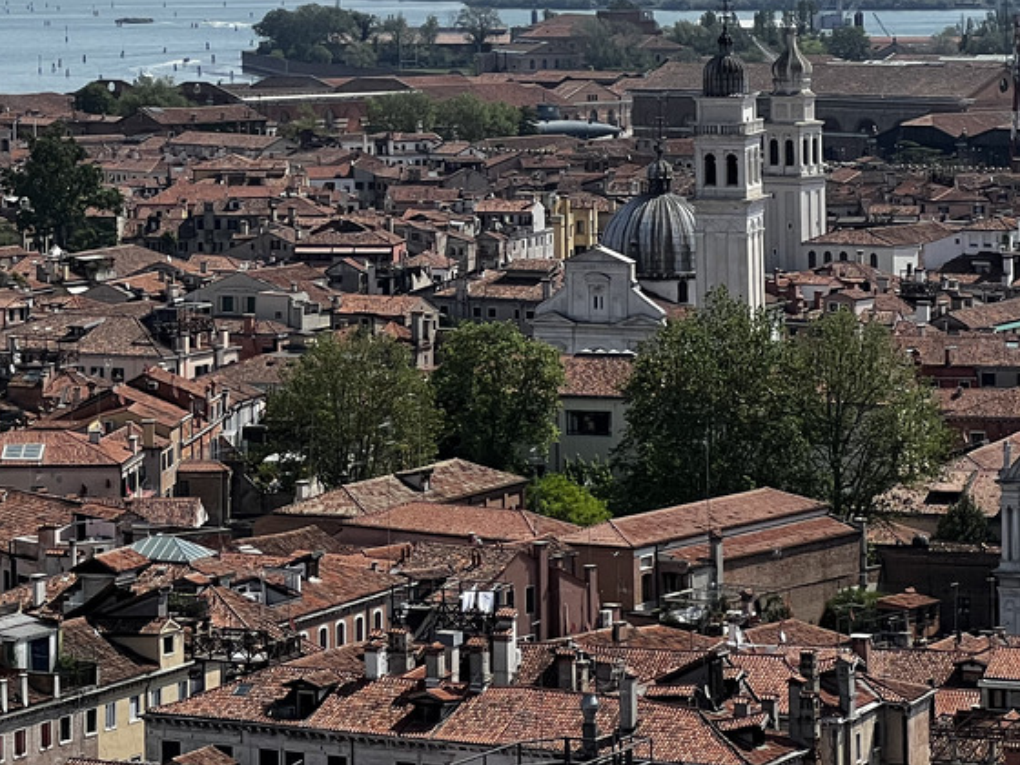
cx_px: -7
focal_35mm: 165
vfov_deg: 9.0
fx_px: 4862
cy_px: 69
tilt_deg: -1.7
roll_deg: +0.7
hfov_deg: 11.8
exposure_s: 1/1508
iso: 32
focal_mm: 9
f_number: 2.8
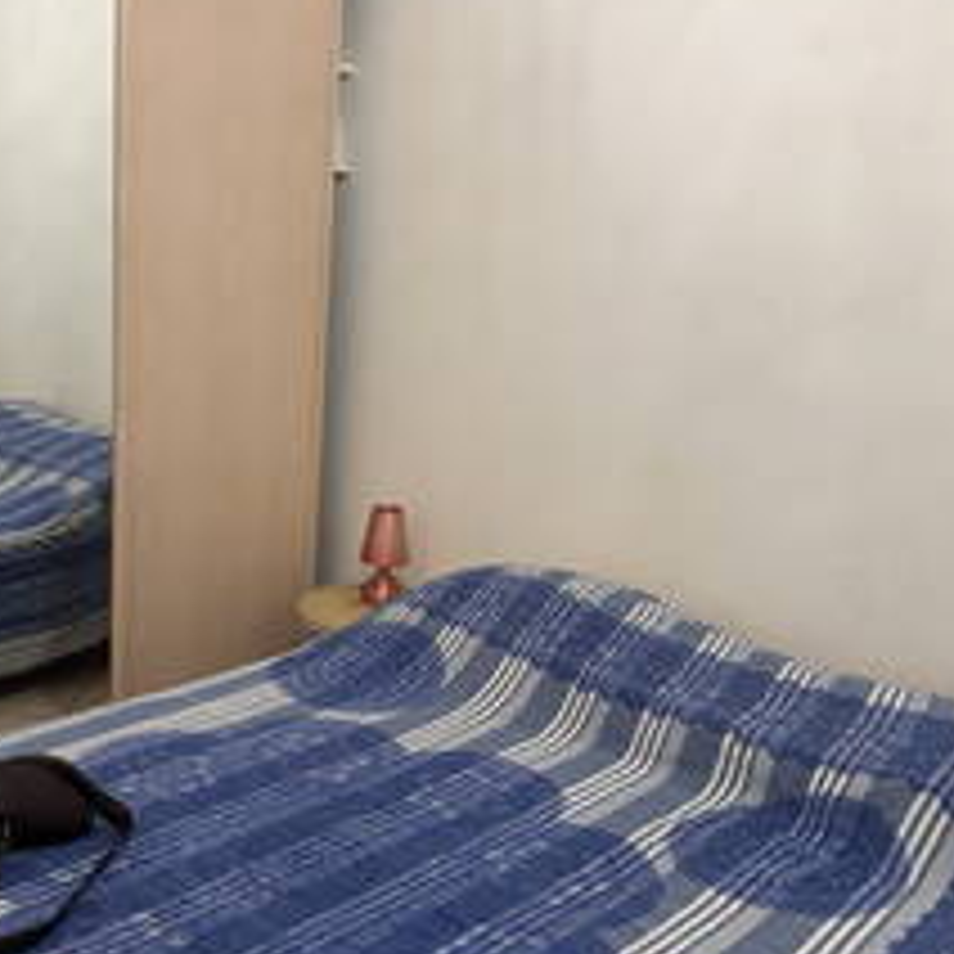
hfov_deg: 42.6
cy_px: 472
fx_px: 1216
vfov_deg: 42.8
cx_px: 378
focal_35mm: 39
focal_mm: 5.96
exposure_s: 1/50
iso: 320
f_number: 1.6
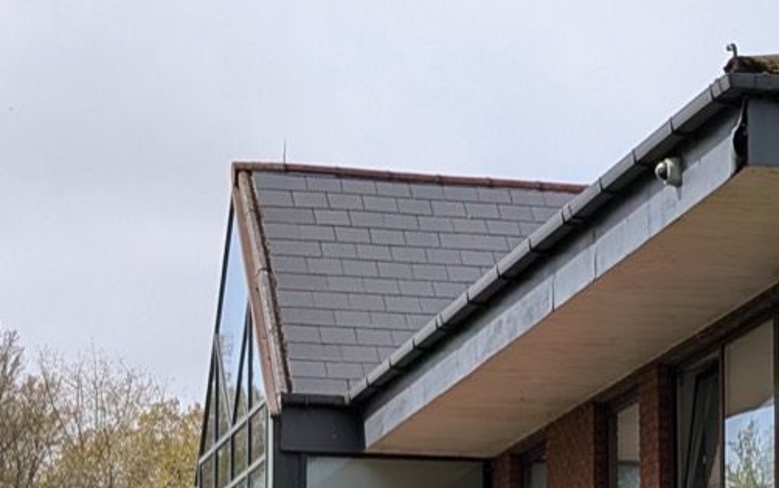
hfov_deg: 13.9
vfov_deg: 9.0
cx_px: 970
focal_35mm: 145
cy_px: 510
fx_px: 3079
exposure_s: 1/1203
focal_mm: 6.9
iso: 22
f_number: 1.68
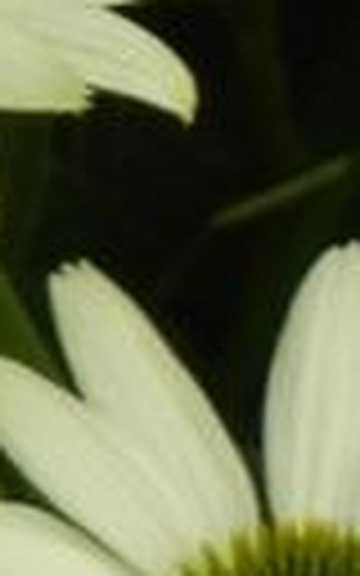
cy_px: 1066
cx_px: 1220
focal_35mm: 775
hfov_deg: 1.7
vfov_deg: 2.7
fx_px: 12166
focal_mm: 20.8
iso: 160
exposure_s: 1/640
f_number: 4.5
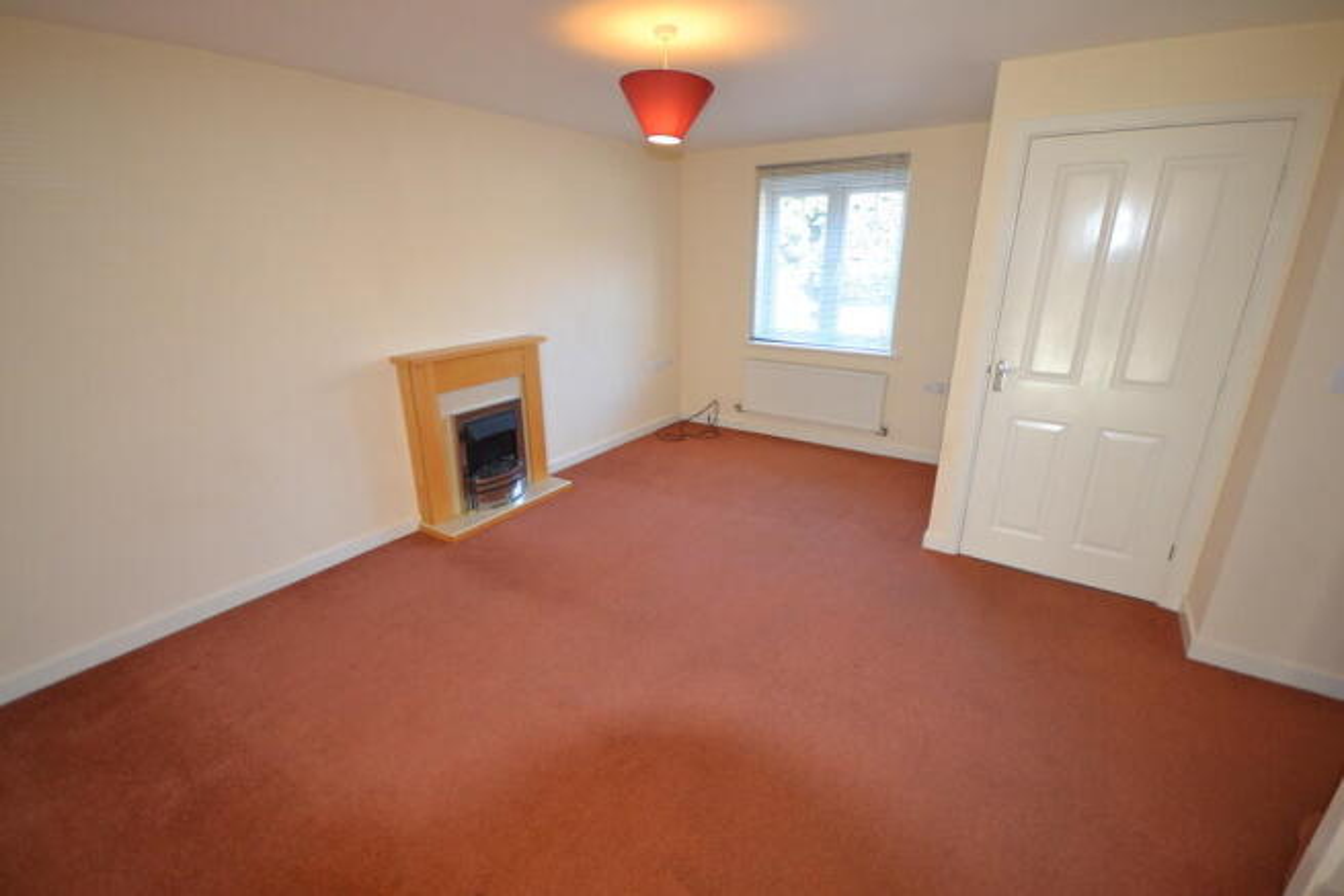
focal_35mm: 15
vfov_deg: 77.4
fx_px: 560
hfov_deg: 100.4
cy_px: 448
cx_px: 672
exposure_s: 1/60
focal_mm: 10
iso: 900
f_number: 4
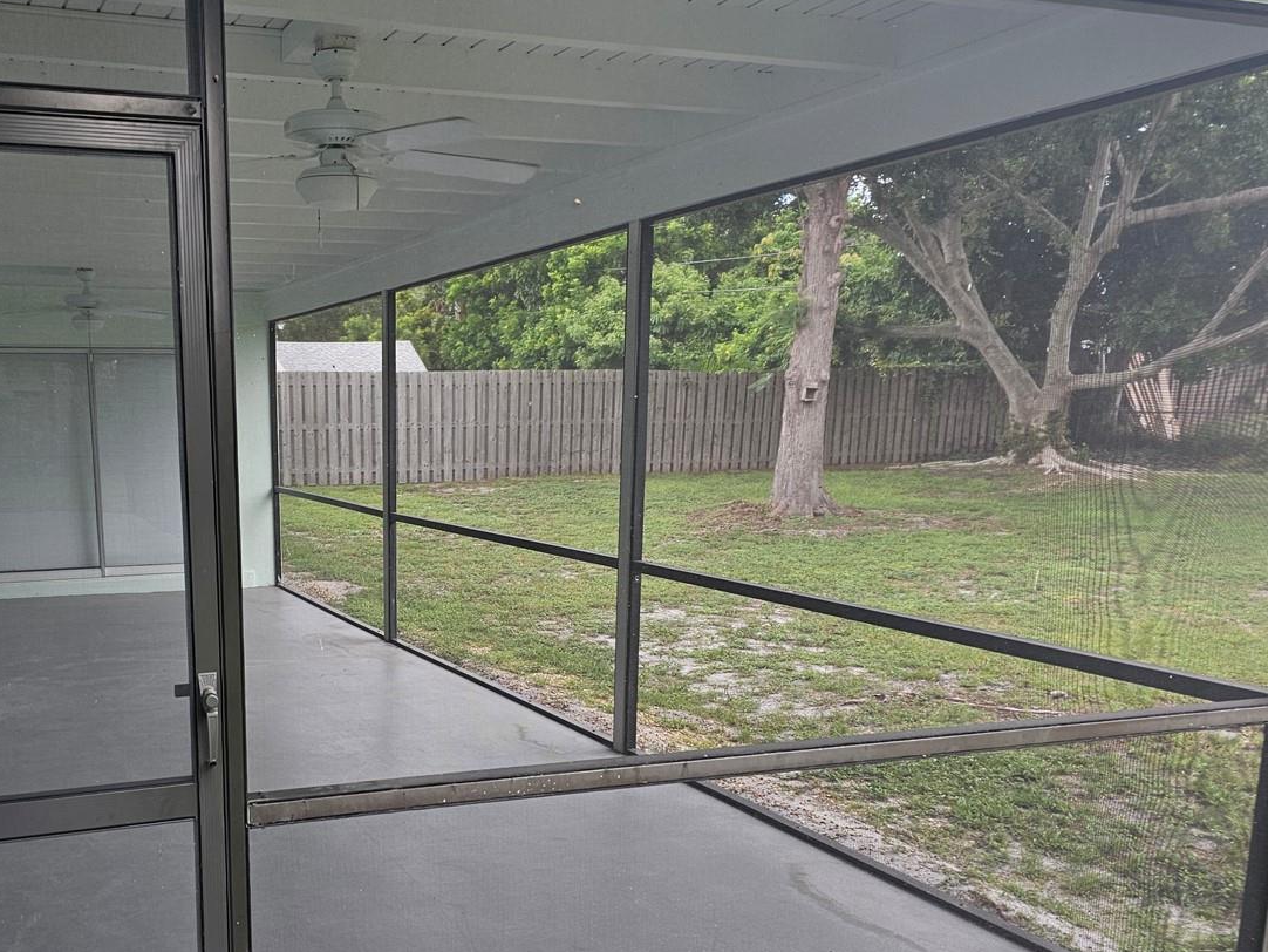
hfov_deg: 52.3
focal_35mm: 34
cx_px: 368
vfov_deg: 41.3
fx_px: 1246
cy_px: 638
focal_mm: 6.3
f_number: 1.7
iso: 64
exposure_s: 1/207
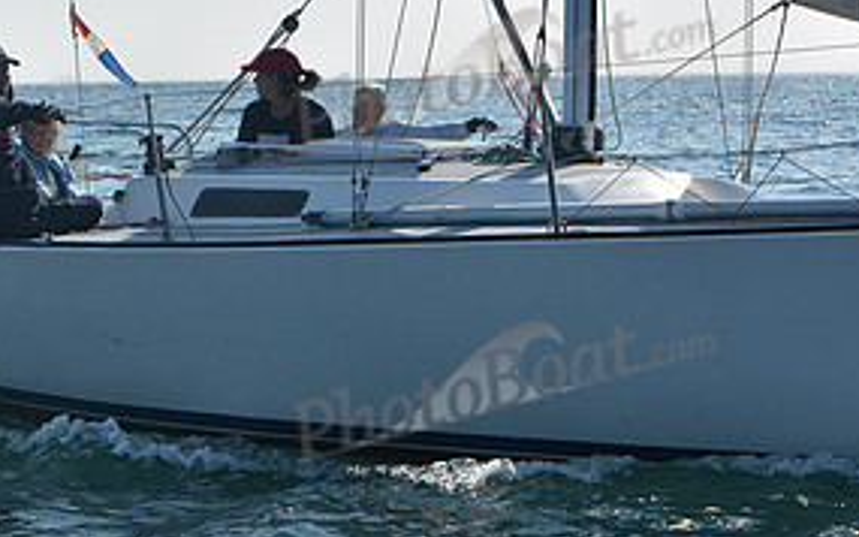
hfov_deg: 14.3
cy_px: 270
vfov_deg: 9.0
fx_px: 3394
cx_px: 139
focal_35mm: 145
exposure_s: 1/1000
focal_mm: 70
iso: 320
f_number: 11
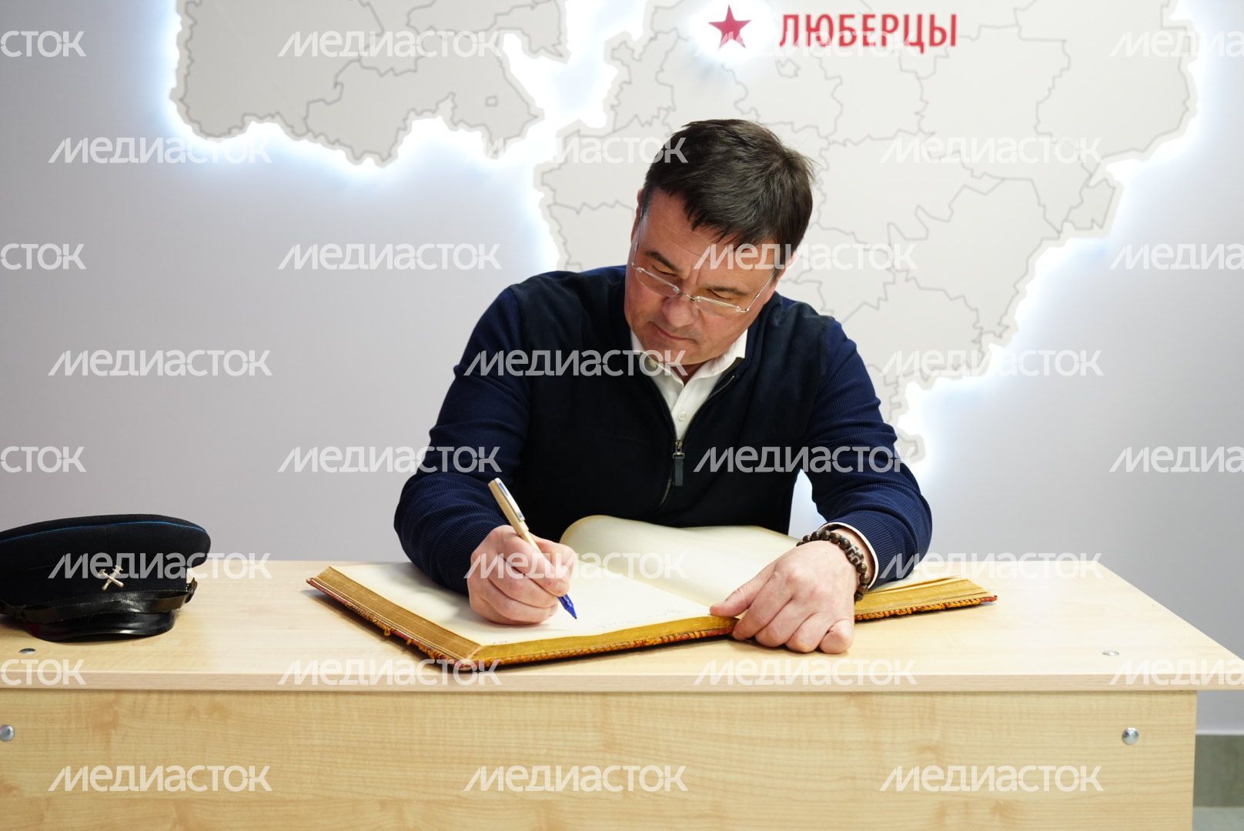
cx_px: 622
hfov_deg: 42.7
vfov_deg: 29.3
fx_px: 1591
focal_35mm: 46
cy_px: 416
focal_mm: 46
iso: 1600
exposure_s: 1/80
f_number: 5
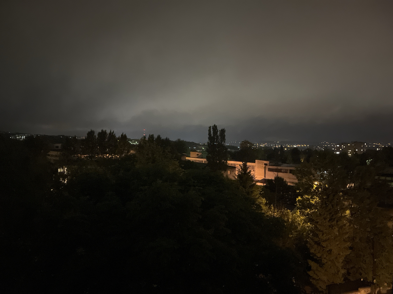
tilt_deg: -2.2
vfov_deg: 53.1
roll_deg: -0.8
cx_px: 196
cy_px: 147
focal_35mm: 26
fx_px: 295
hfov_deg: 67.3
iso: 8000
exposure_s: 1/17
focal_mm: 5.1
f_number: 1.6
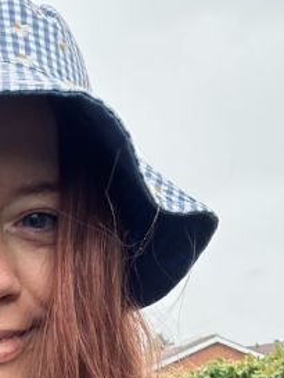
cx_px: -10
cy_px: 381
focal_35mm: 66
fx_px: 721
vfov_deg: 27.6
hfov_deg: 21.4
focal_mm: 2.69
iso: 80
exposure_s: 1/79
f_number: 1.9
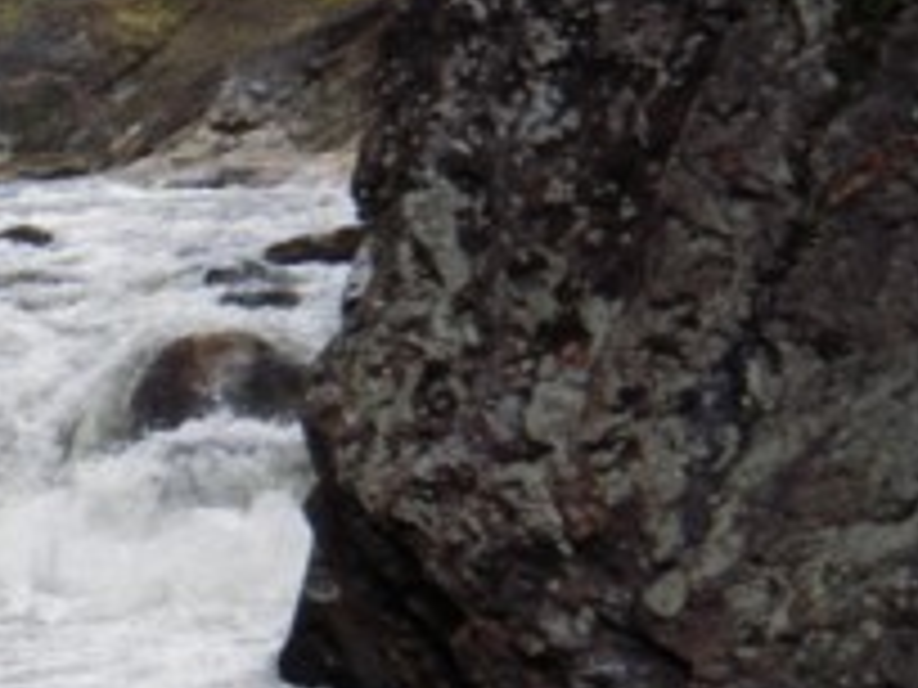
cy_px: 540
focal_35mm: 223
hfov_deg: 8.8
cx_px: 54
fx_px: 5914
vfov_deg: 6.7
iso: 64
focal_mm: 18.9
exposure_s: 1/60
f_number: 4
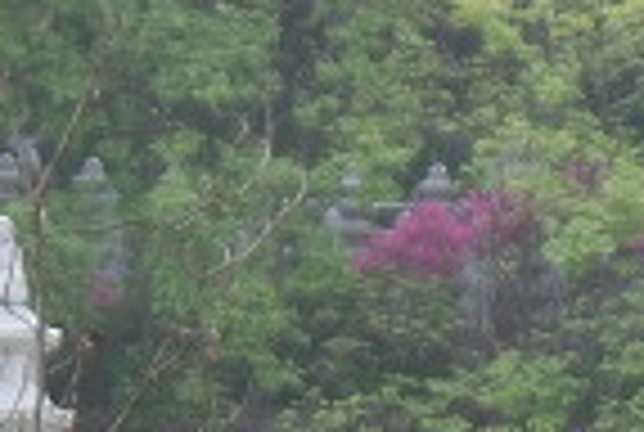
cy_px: 1620
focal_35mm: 475
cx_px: 5
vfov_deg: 2.8
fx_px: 8515
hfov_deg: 4.3
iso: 80
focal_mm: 11.4
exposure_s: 1/180
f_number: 3.6
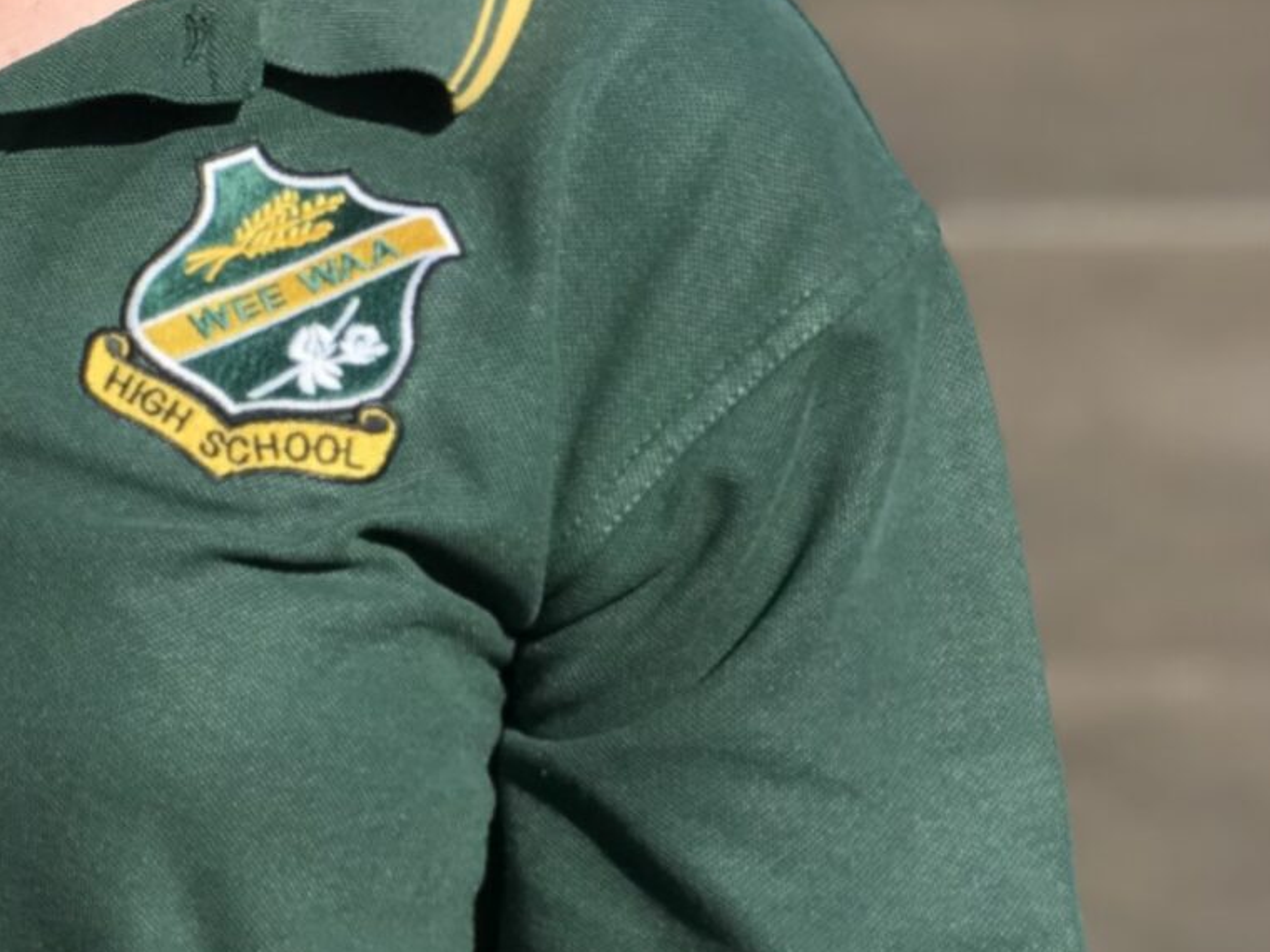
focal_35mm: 192
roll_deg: -0.5
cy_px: -175
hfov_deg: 9.9
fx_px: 7044
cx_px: -764
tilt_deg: -3.7
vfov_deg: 7.7
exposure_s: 1/1212
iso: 20
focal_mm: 6.6
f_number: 2.8
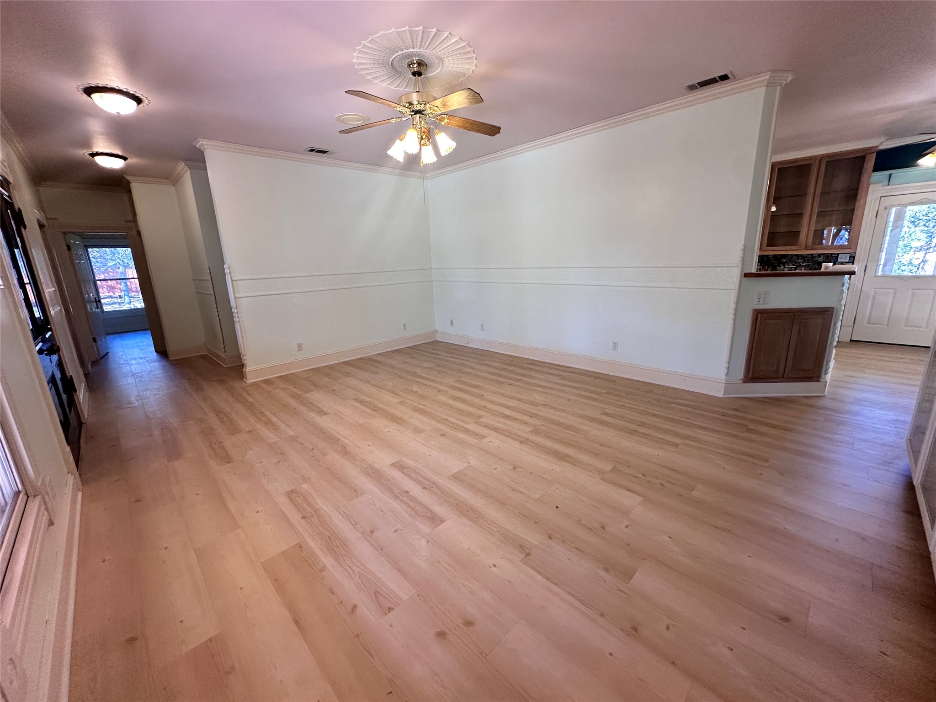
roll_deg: +2.0
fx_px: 379
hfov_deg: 102.1
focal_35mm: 14
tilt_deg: -13.1
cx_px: 468
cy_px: 351
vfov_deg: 85.7
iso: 200
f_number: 2.2
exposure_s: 1/120
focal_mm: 2.22
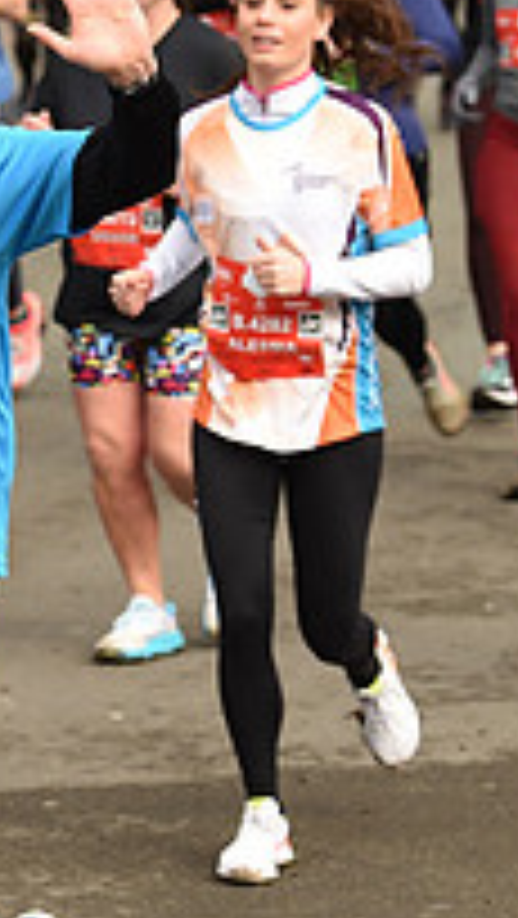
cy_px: 470
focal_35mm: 304
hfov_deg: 4.0
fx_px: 7411
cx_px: -234
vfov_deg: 7.1
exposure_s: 1/1000
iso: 560
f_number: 4.5
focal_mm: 102
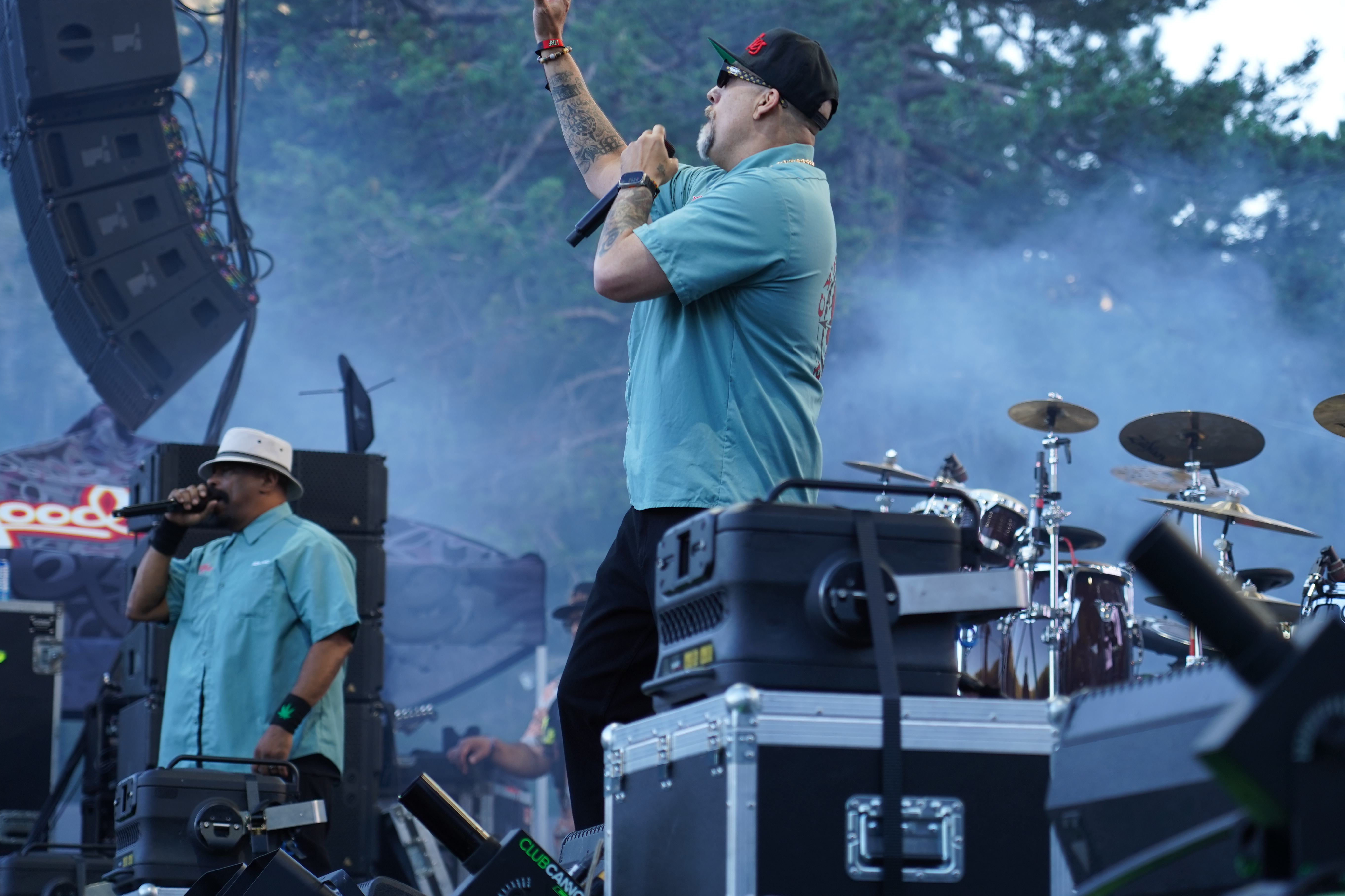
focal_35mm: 115
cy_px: 415
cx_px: 714
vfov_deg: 11.9
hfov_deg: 17.8
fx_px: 4296
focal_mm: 105
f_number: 4
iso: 320
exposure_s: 1/160
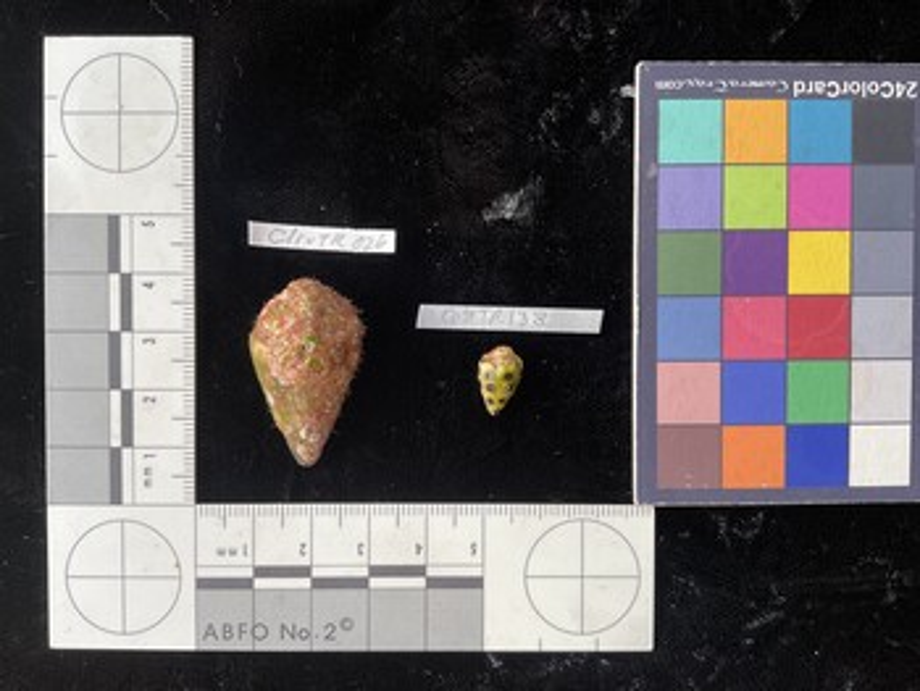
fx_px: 771
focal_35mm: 29
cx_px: 460
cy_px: 346
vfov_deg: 48.3
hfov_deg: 61.6
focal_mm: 3
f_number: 1.8
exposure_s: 1/120
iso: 40
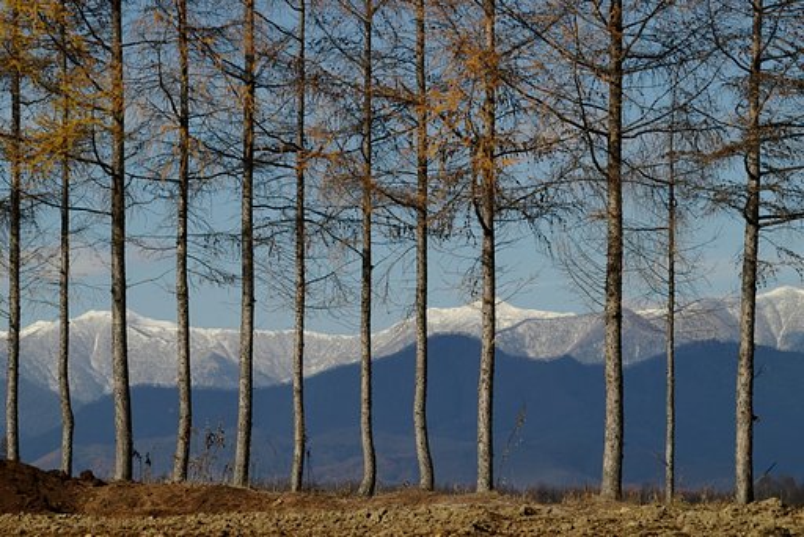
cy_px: 268
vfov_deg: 7.6
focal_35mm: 180
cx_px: 402
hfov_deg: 11.4
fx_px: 4022
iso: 200
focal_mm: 120
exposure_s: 1/640
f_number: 8
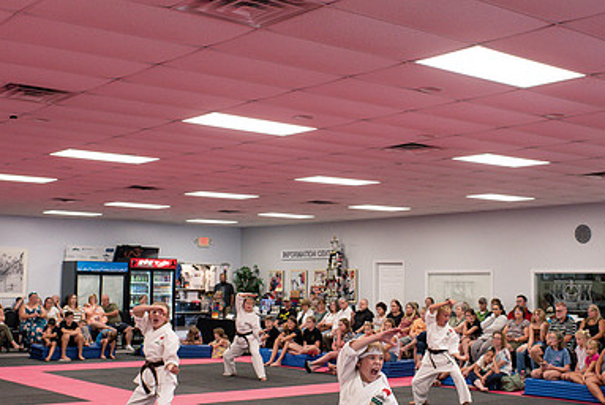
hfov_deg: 37.4
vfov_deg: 25.6
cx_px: 340
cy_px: 191
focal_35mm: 53
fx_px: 891
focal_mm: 35
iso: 1250
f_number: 5
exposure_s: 1/200
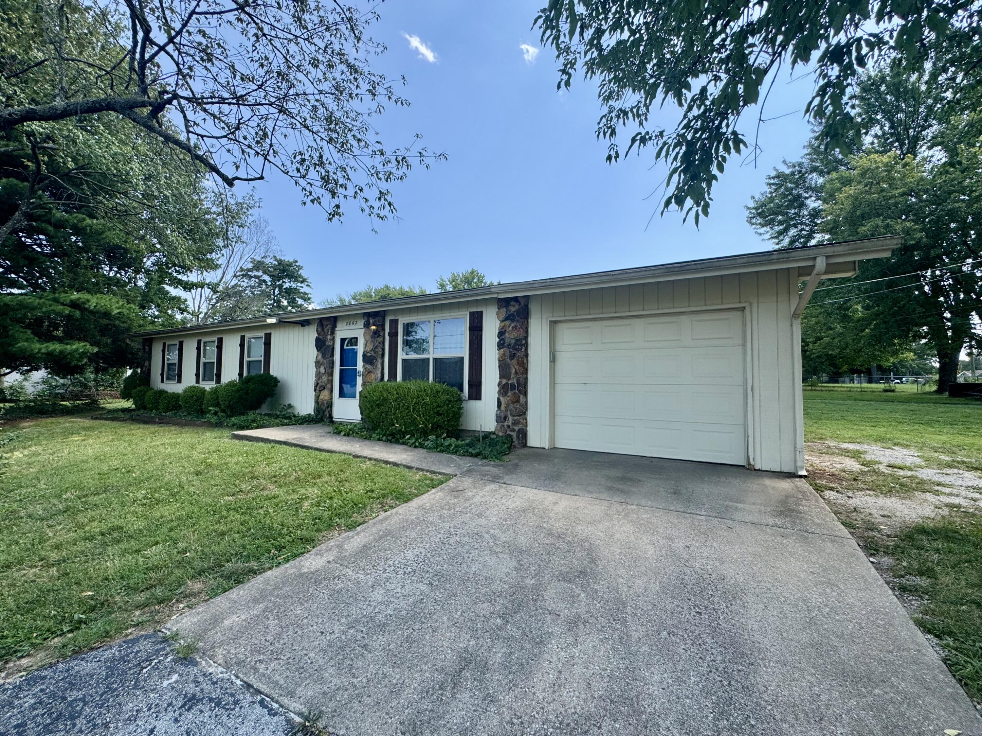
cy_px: 368
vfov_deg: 85.7
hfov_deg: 102.1
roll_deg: -1.0
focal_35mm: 14
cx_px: 491
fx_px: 397
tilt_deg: +3.0
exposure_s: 1/993
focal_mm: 2.22
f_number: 2.2
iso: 40
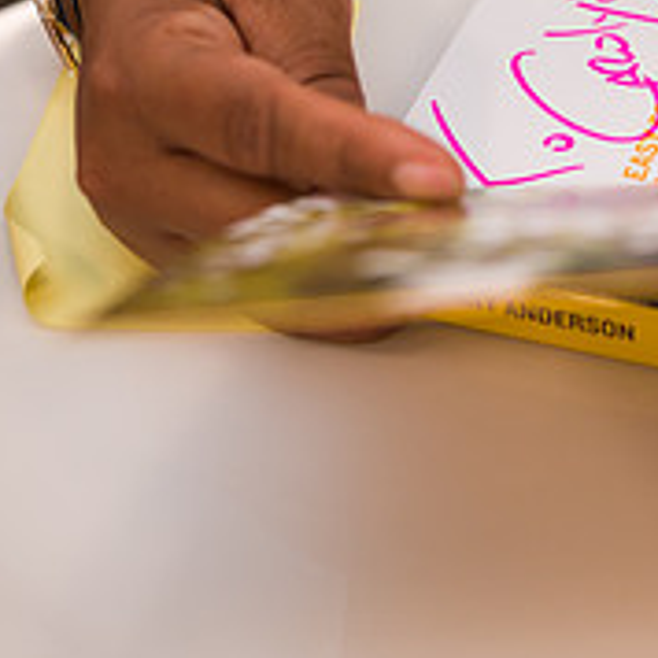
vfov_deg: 18.0
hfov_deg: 17.8
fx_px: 2022
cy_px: -7
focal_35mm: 94
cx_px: 739
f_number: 3.2
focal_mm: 34
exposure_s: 1/200
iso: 400
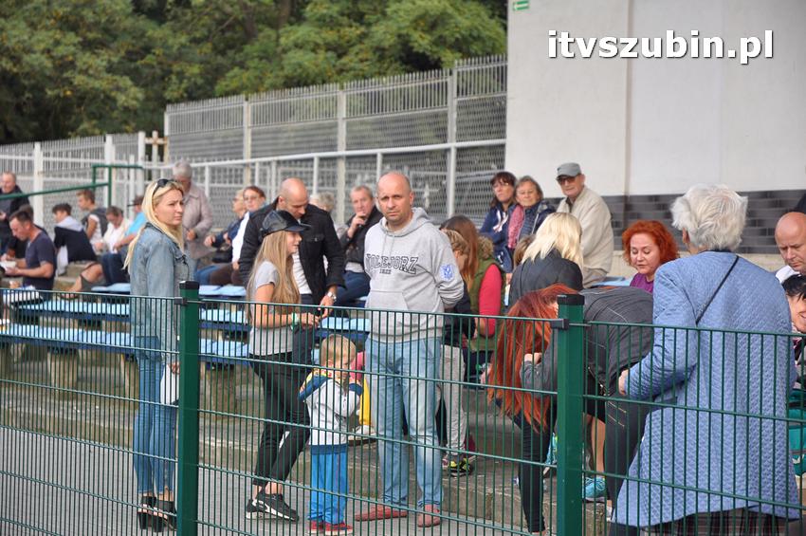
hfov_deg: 19.5
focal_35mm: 105
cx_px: 403
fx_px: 2349
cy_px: 268
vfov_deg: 13.0
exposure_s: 1/320
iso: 640
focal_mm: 70
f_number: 4.5
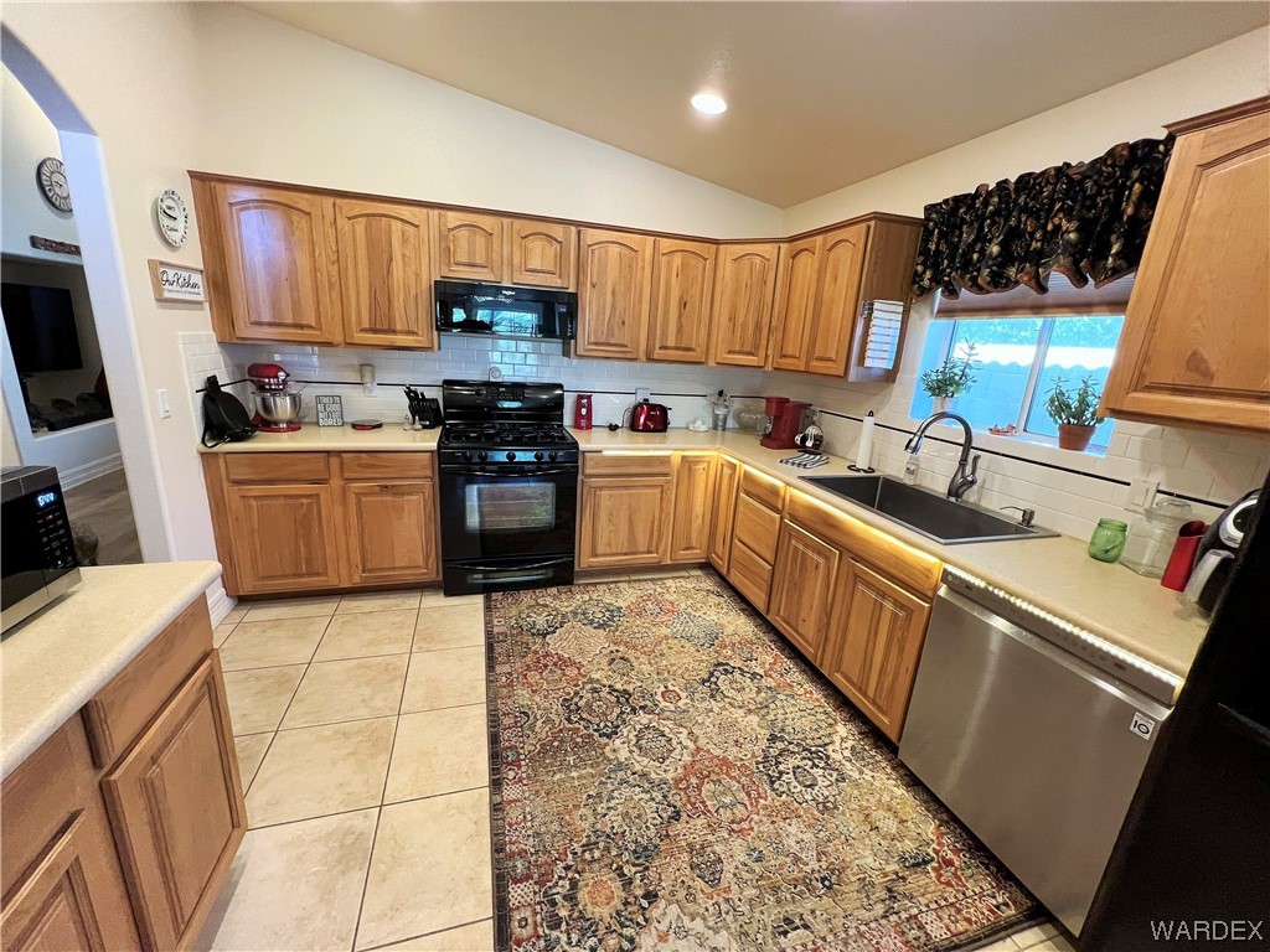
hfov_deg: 106.2
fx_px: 477
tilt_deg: -14.2
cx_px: 635
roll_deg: -3.6
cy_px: 476
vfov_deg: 89.9
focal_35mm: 13
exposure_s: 1/60
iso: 250
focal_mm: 1.57
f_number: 1.8
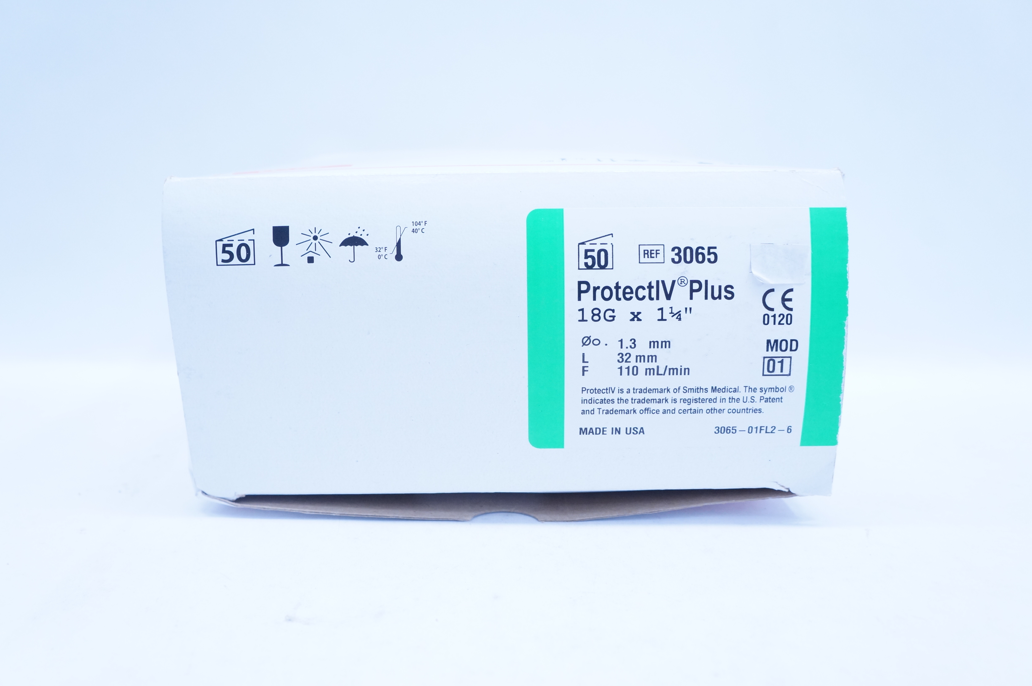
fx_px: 859
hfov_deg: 62.0
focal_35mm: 30
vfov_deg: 43.5
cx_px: 516
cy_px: 343
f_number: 5.6
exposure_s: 1/125
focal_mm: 20
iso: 800
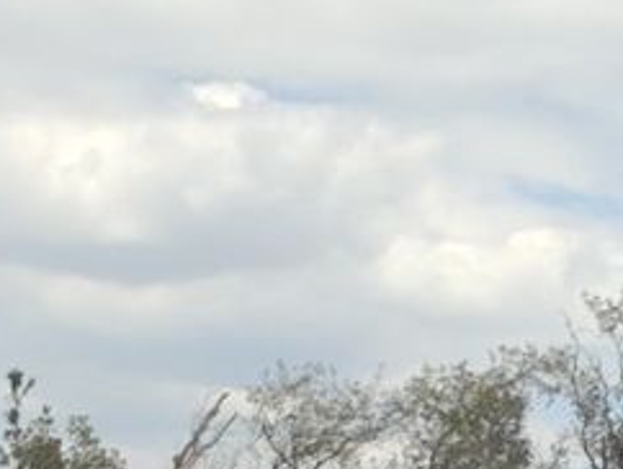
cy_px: 1080
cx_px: 1449
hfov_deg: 11.1
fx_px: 2738
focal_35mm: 152
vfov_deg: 8.9
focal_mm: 6.5
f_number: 1.4
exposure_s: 1/4887
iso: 63
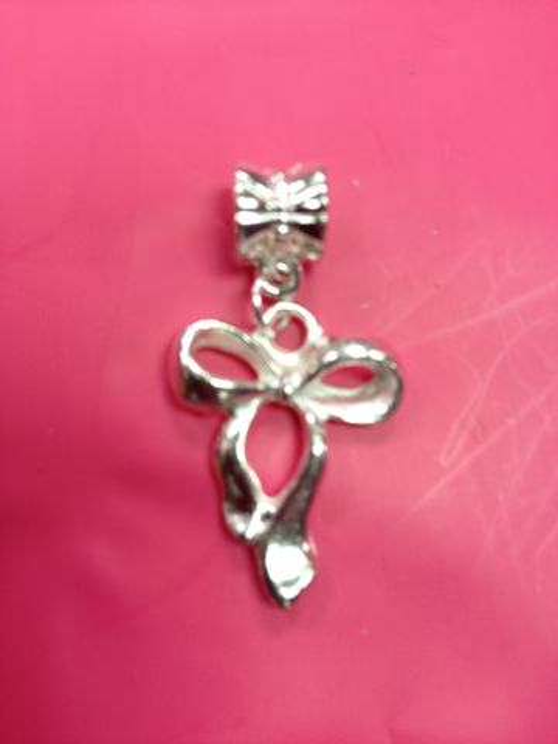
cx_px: 279
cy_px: 372
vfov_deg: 52.6
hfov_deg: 40.7
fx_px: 752
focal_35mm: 35
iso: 64
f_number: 2.4
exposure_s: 1/20
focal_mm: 4.28
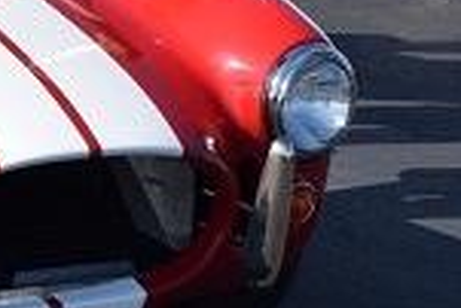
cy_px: -116
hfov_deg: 9.6
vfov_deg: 6.8
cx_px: -412
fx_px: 2580
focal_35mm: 201
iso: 200
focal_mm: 29
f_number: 10
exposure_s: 1/400
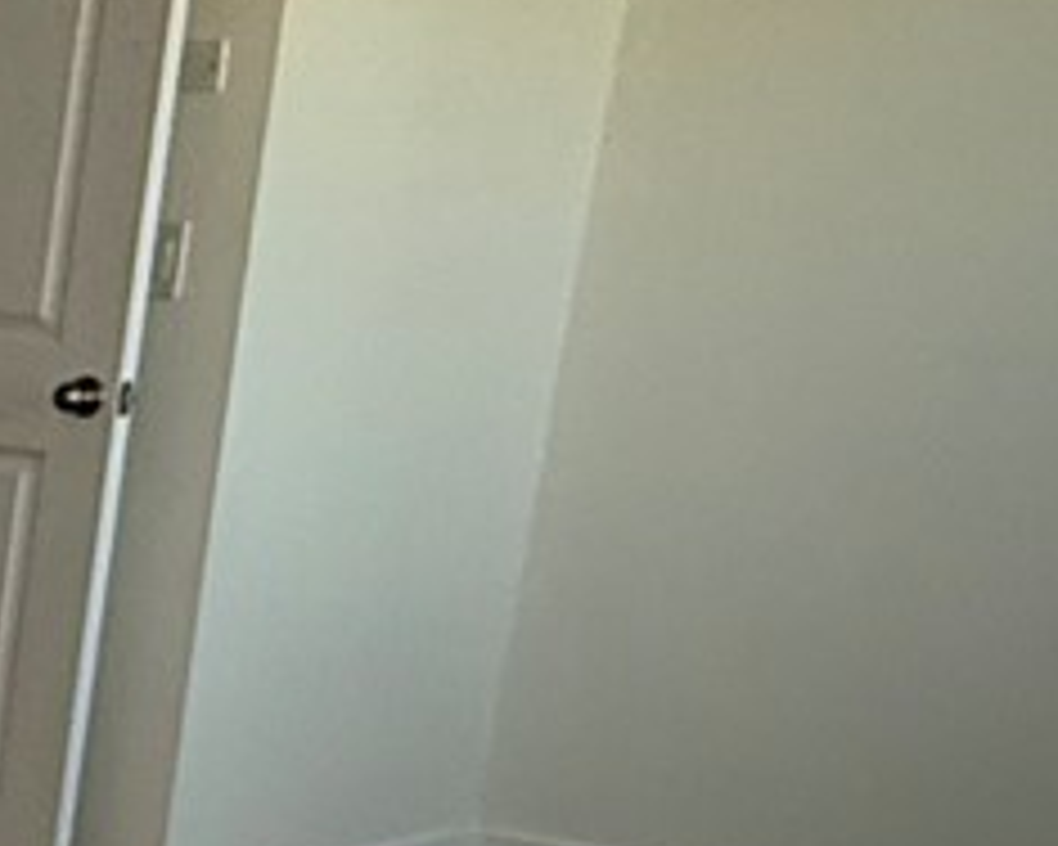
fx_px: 2912
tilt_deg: -15.5
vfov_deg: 15.9
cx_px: -1026
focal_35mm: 93
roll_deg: -1.6
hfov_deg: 16.2
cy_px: 1012
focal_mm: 2.22
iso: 320
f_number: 2.2
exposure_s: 1/120
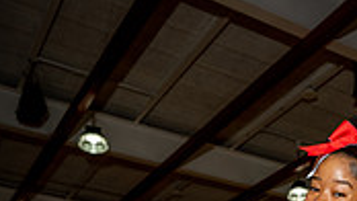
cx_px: 307
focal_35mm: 65
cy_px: 457
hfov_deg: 31.2
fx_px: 615
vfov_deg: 14.0
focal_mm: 24
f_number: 5.6
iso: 160
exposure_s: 1/200
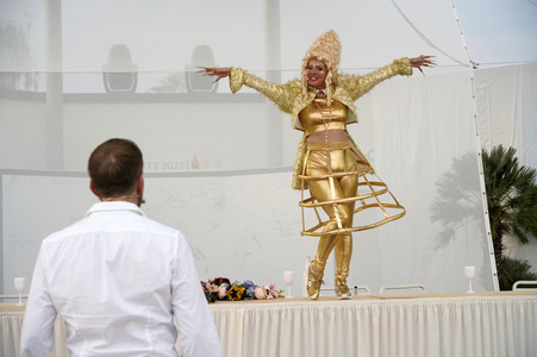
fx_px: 1148
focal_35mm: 77
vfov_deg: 17.7
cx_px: 268
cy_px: 178
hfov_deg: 26.3
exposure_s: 1/160
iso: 640
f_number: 6.3
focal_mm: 77
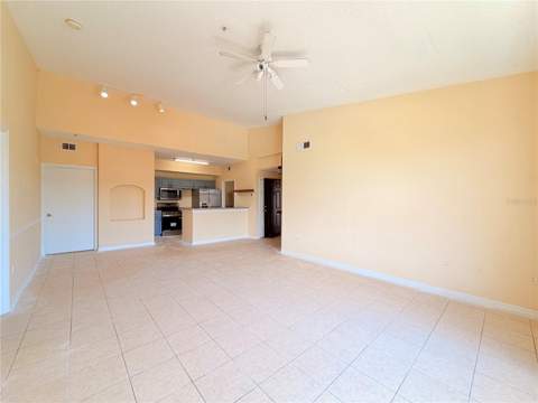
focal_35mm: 14
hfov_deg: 102.1
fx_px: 218
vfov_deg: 85.7
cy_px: 202
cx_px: 269
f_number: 2.2
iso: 40
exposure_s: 1/120
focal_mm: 2.22
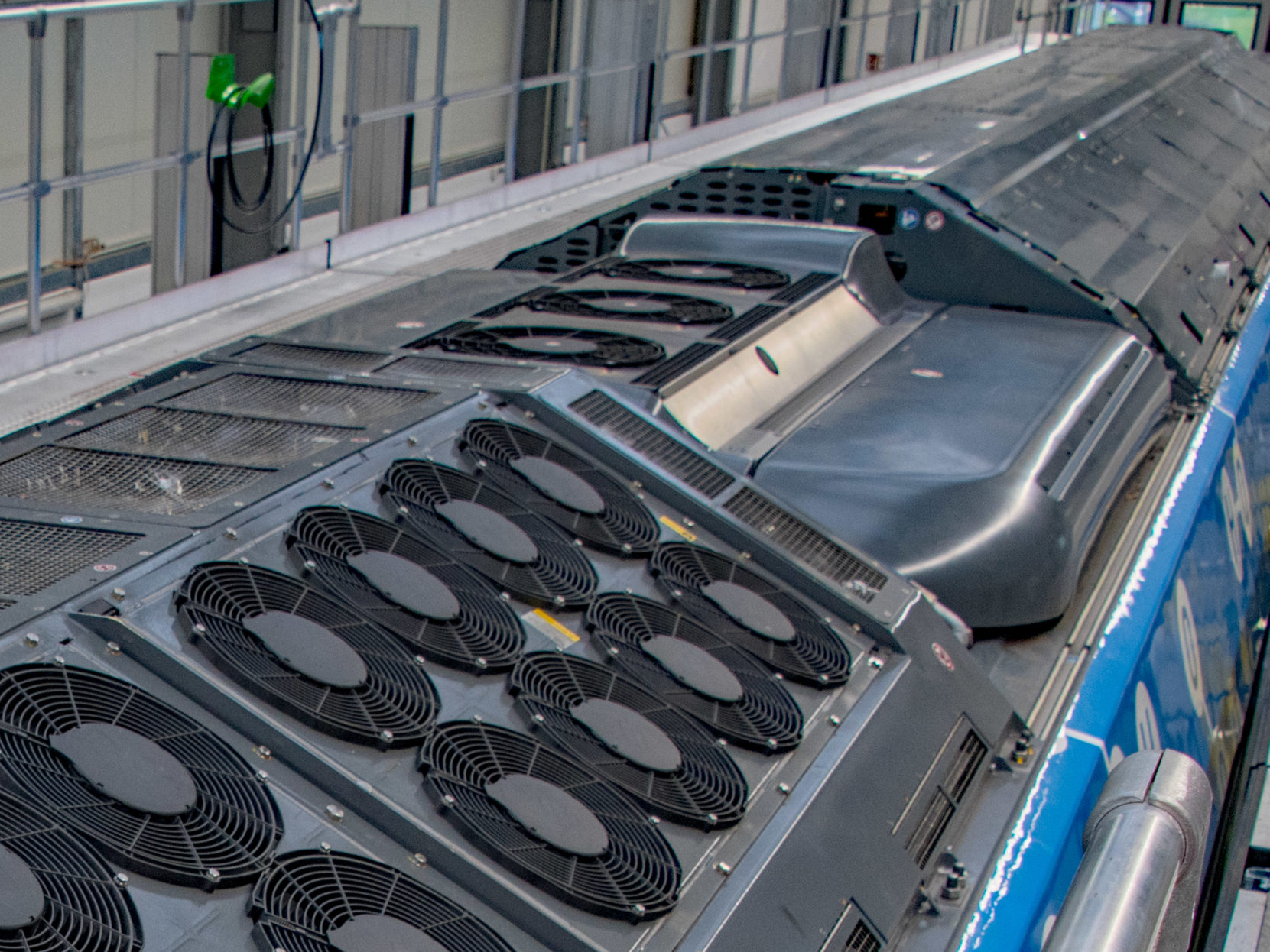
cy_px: 474
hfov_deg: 59.8
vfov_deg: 46.8
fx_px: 1101
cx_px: 697
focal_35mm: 30
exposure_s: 1/200
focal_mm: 18
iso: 320
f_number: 7.1
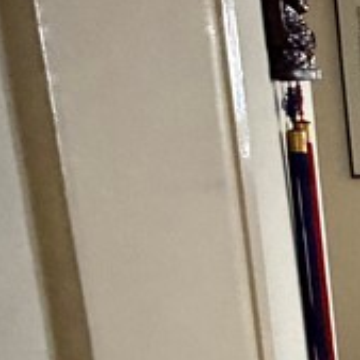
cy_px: 262
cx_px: 692
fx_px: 882
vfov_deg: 22.9
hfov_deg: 17.5
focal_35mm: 75
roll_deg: +1.0
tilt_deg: -9.1
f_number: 2.2
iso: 1250
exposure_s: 1/43
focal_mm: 2.22
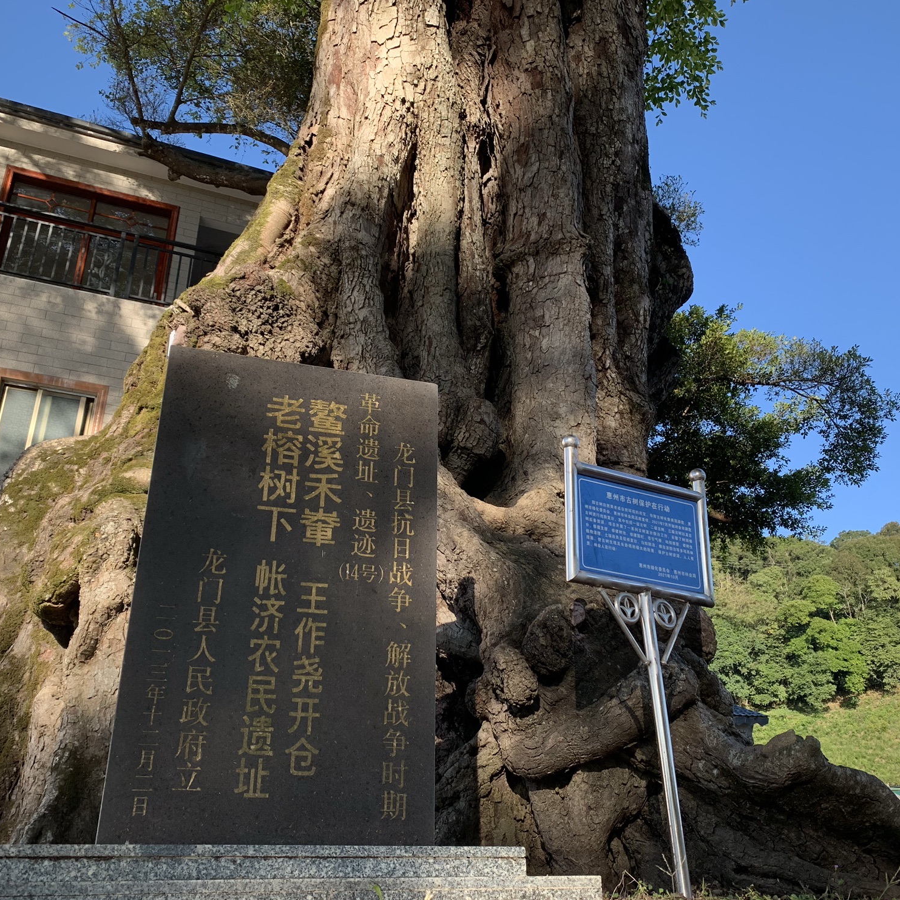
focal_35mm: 31
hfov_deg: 52.5
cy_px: 450
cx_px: 469
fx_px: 912
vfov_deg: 52.5
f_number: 1.8
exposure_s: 1/567
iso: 25
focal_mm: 4.25
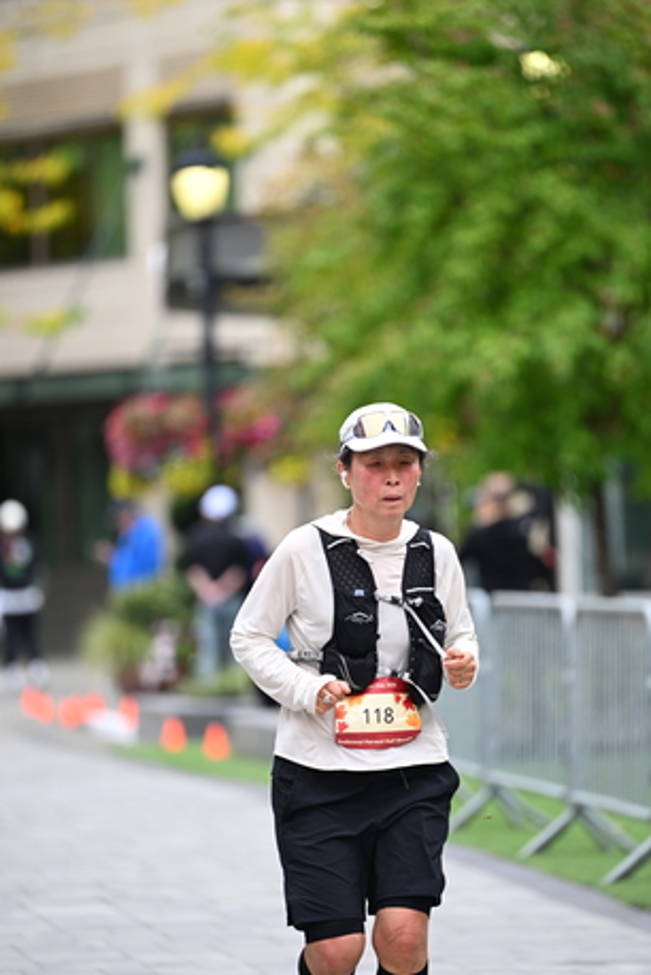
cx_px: 346
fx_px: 6500
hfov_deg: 5.7
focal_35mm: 240
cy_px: 502
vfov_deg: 8.6
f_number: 2.8
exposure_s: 1/1600
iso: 640
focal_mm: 200
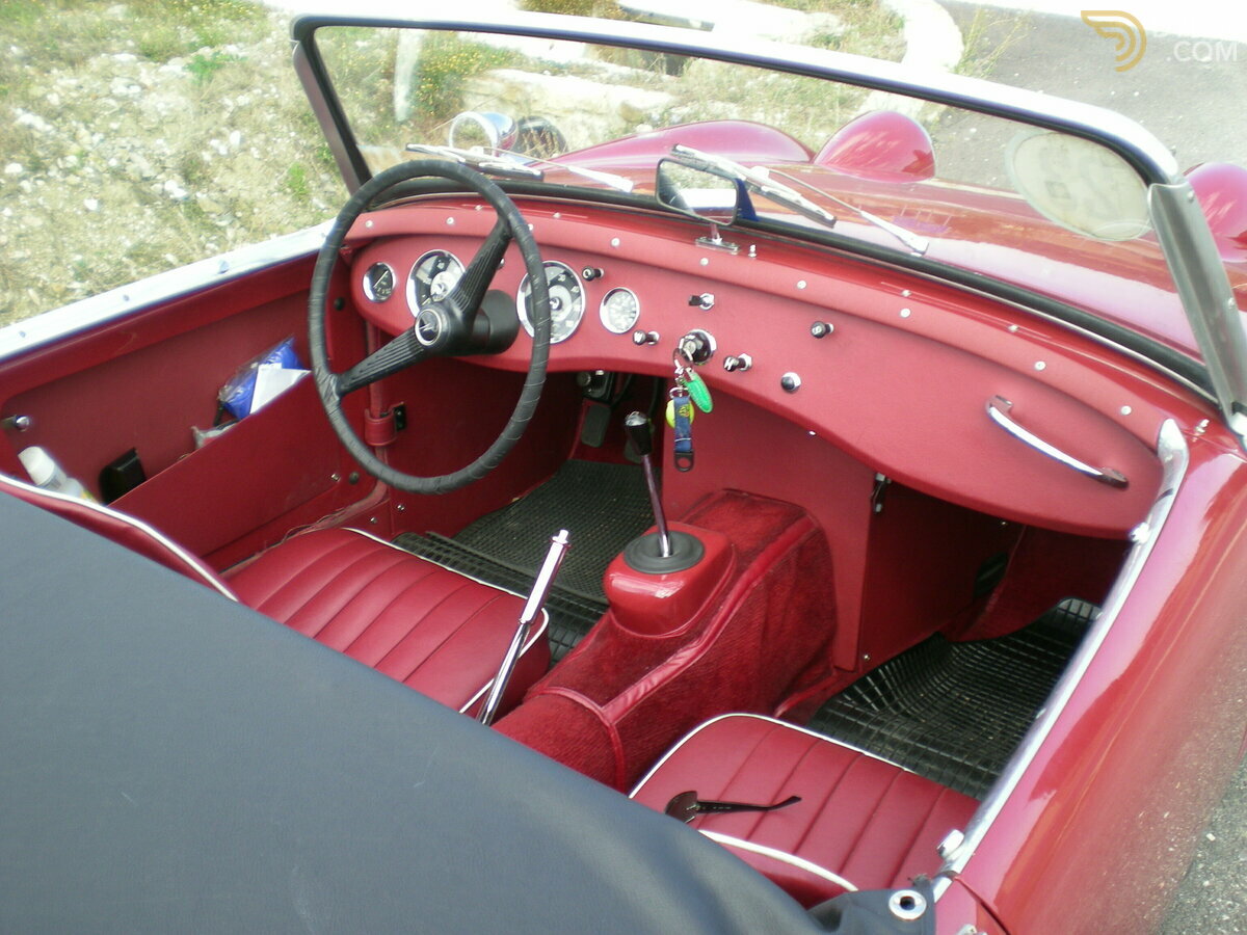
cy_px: 468
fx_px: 1369
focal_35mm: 38
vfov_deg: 37.7
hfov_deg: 49.0
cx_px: 624
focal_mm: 6.3
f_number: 3.1
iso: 50
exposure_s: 1/110
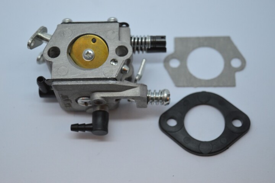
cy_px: 92
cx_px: 138
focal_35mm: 69
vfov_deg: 19.7
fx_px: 527
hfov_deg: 29.3
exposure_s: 1/125
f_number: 5.6
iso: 400
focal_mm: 46
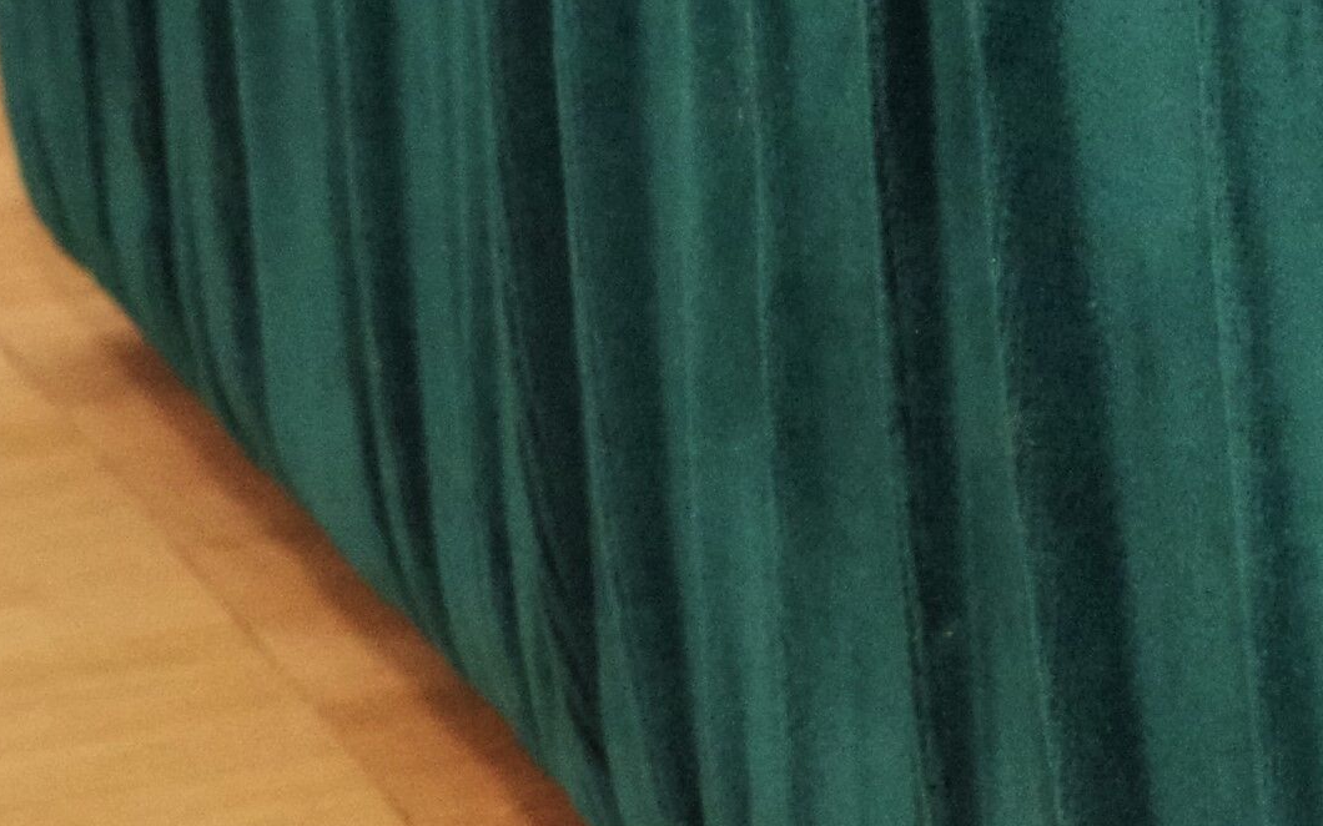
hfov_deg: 8.4
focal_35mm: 233
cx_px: 2886
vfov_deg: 5.6
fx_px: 8399
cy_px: -259
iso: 1600
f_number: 4
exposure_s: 1/60
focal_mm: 28.13
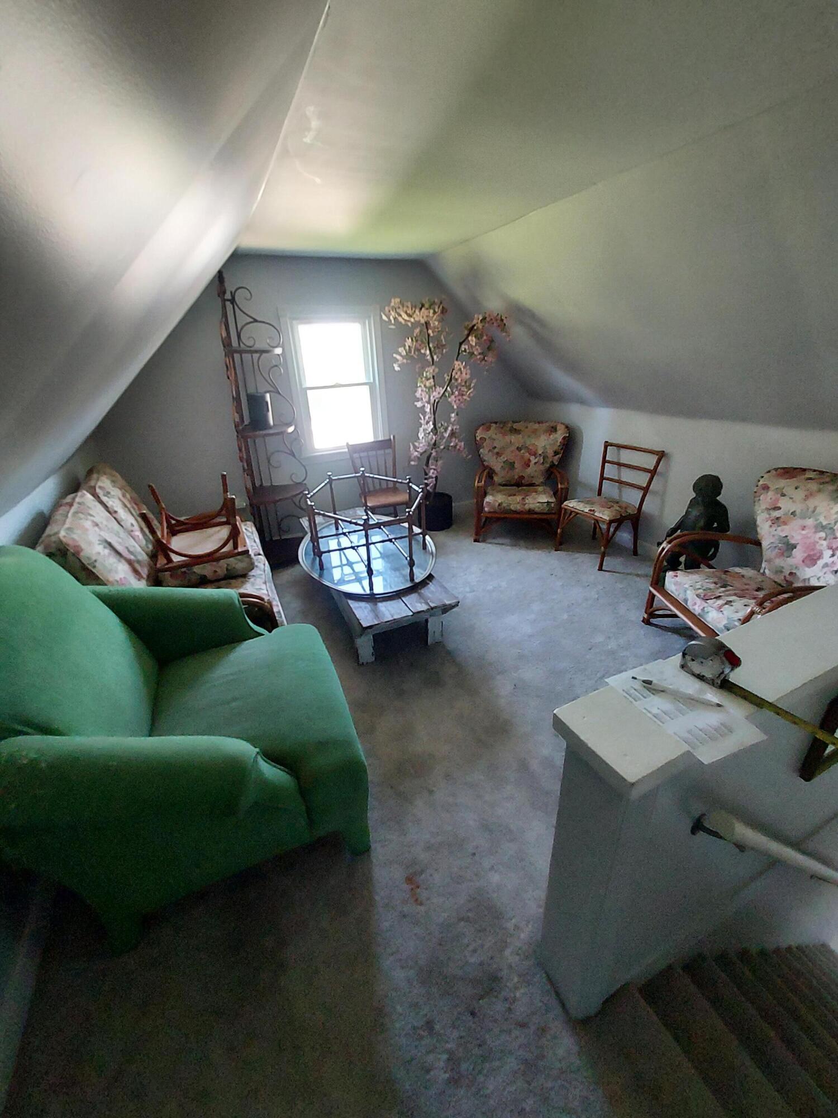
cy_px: 559
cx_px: 419
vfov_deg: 106.2
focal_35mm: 13
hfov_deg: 89.9
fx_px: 420
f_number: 2.2
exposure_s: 1/40
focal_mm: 1.42
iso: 250
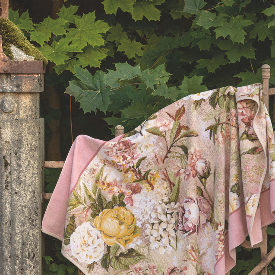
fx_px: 3110
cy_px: 219
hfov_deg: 5.1
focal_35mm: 346
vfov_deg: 5.1
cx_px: 158
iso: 250
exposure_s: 1/80
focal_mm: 135
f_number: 8
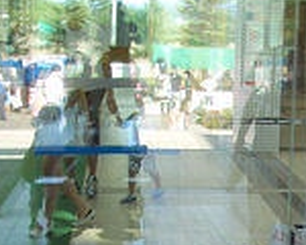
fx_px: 869
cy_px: 254
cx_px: 265
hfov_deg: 19.7
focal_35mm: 96
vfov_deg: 15.7
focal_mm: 5.8
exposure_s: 1/80
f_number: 2.6
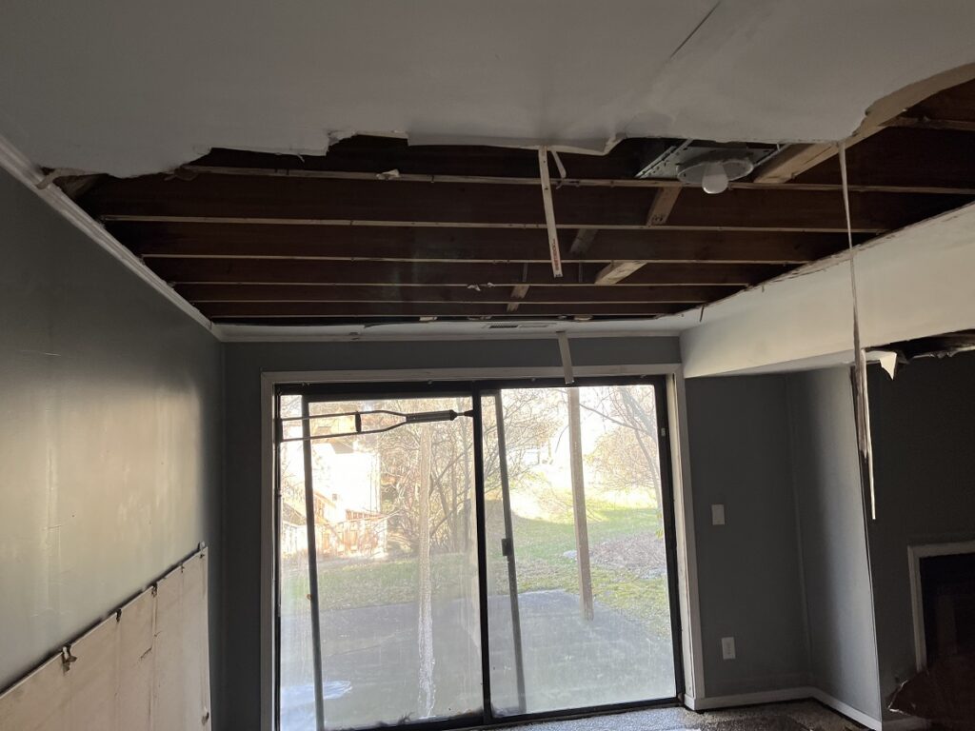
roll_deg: +0.6
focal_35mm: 26
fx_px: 732
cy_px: 366
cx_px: 488
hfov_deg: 67.3
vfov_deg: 53.1
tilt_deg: +5.7
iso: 80
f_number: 1.6
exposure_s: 1/121
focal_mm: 5.1
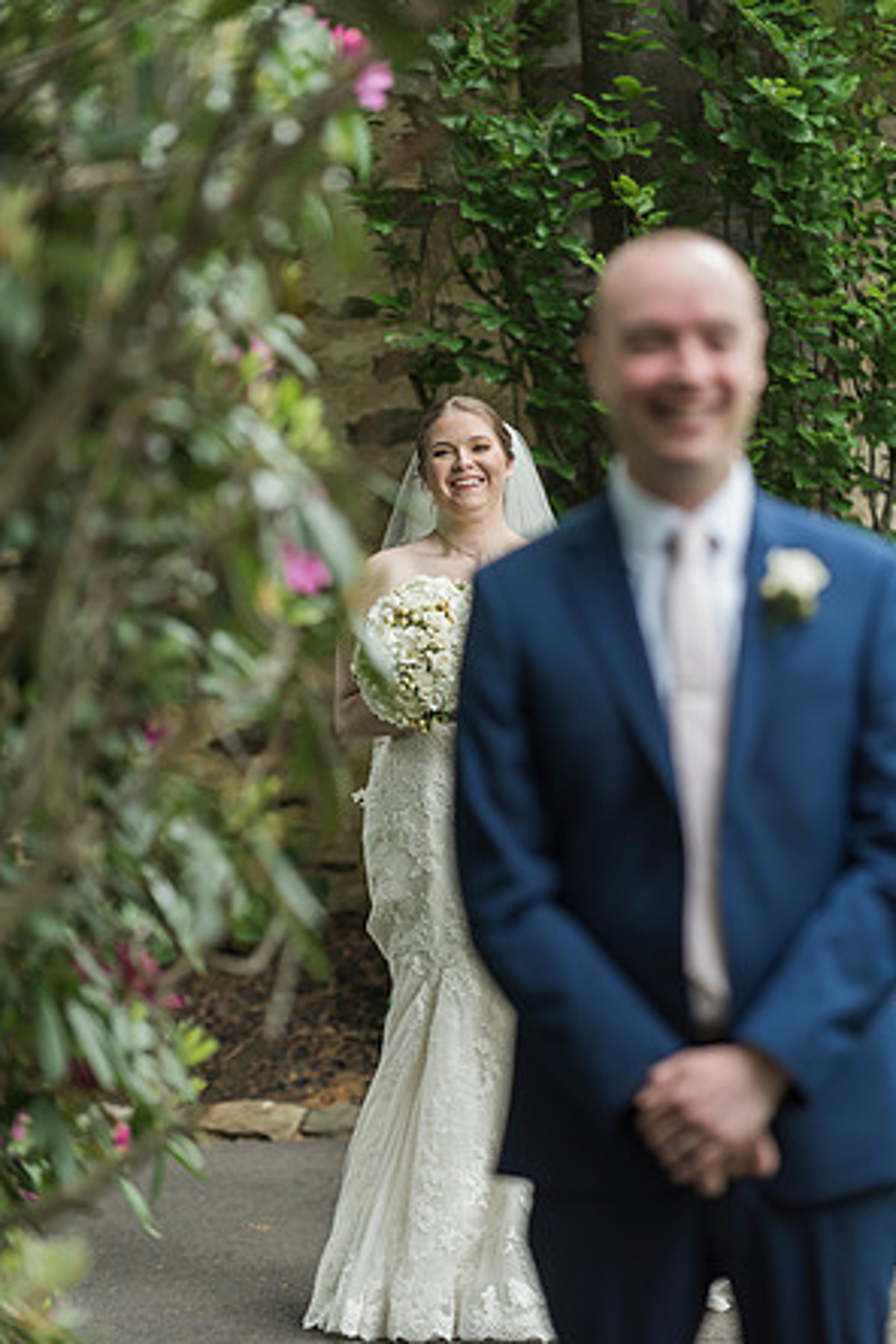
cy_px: 678
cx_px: 451
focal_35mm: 162
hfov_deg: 8.5
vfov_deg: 12.7
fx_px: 6048
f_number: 3.2
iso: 500
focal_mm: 160
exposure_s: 1/200
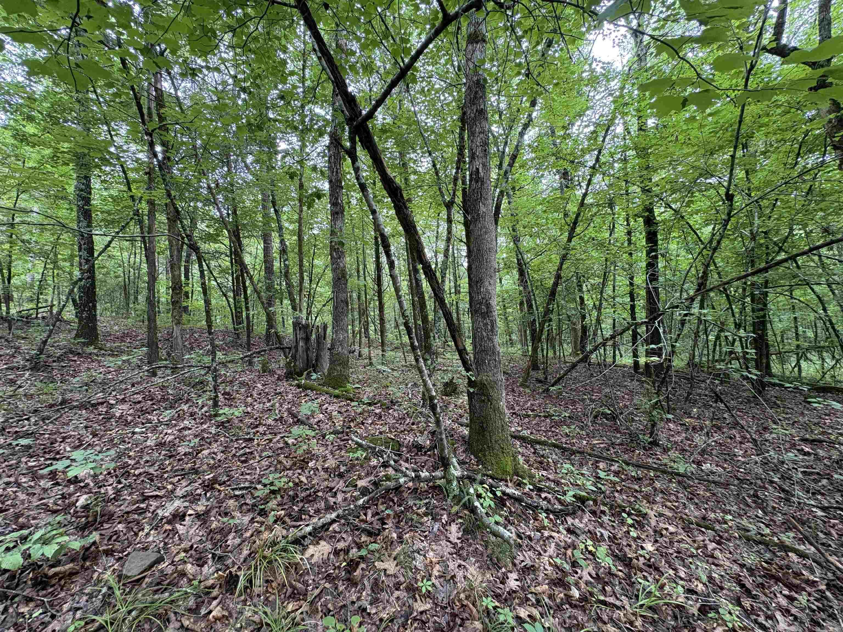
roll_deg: +3.4
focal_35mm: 14
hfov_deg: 102.1
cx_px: 422
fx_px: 341
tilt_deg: +2.0
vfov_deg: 85.7
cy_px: 316
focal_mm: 2.22
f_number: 2.2
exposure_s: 1/64
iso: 200
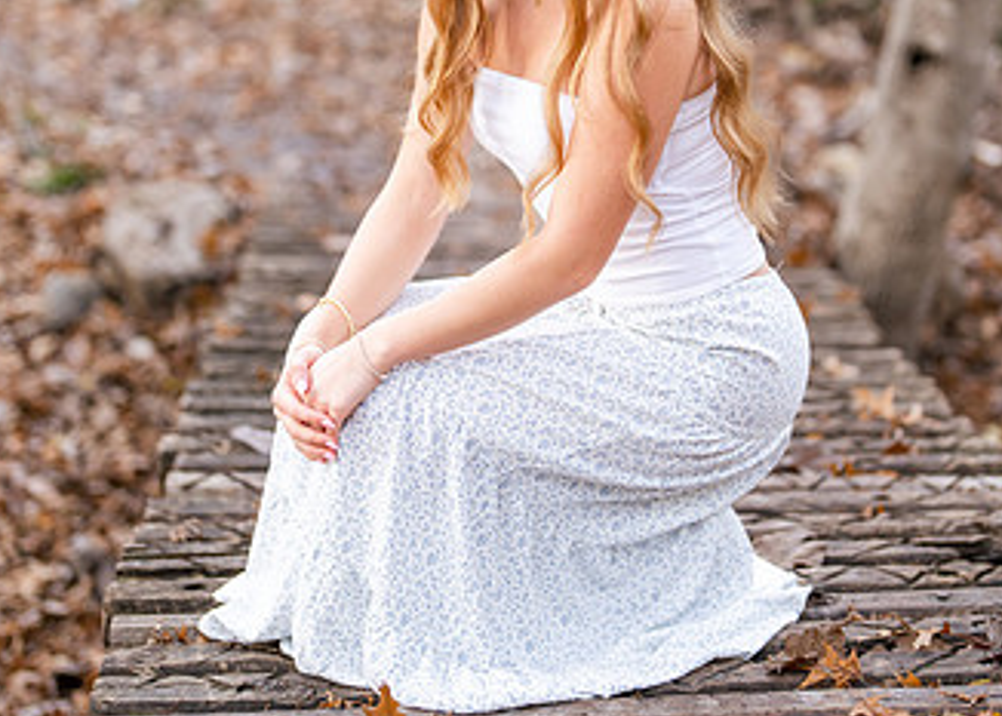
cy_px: 201
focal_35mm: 99
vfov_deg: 14.4
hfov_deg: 20.1
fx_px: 2818
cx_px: 610
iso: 160
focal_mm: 50
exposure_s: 1/500
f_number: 1.2
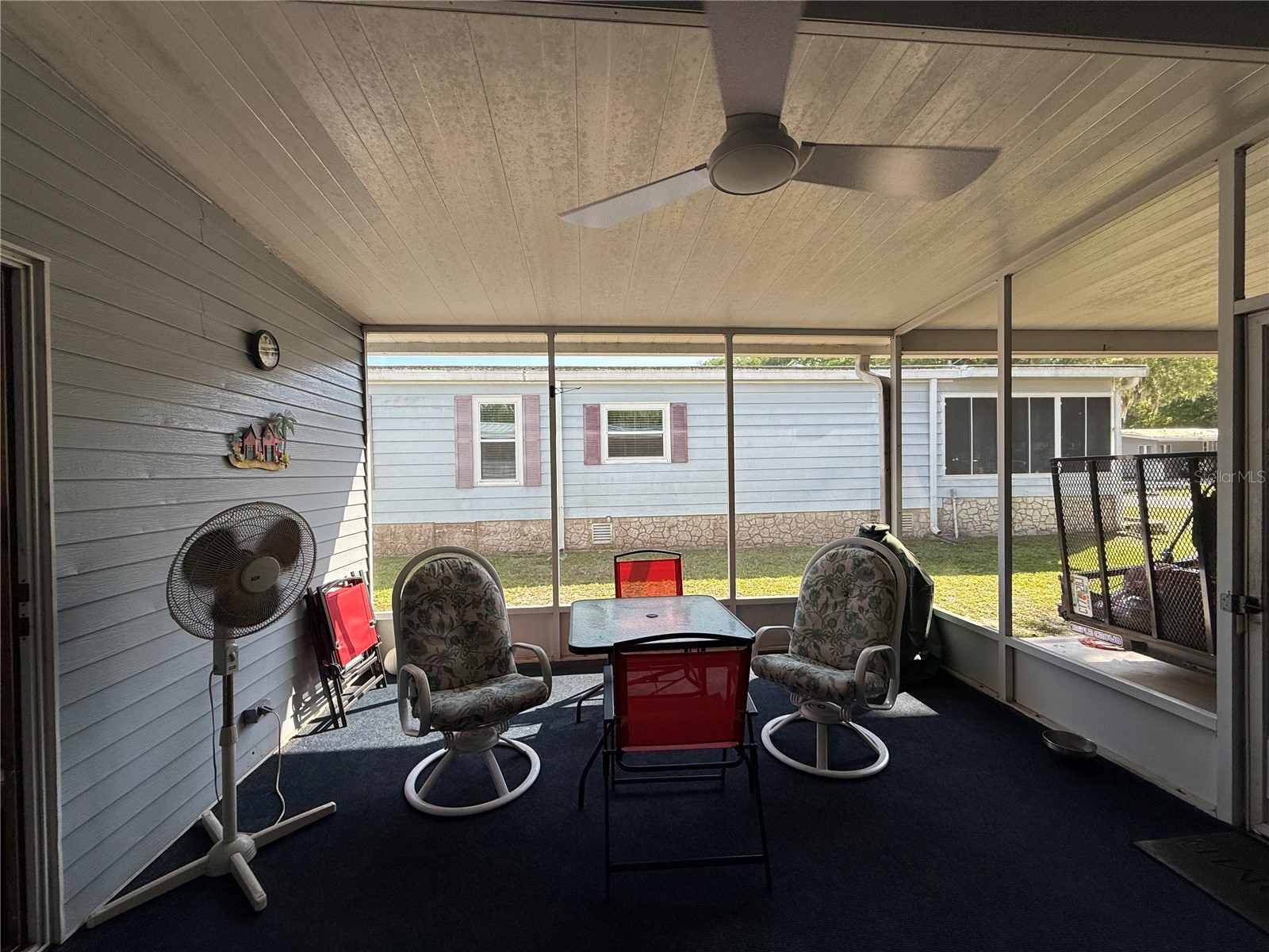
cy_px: 476
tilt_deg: +0.0
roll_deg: +0.8
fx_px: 513
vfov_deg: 85.7
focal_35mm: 14
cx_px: 634
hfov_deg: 102.1
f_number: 2.2
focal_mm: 2.22
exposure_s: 1/346
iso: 50
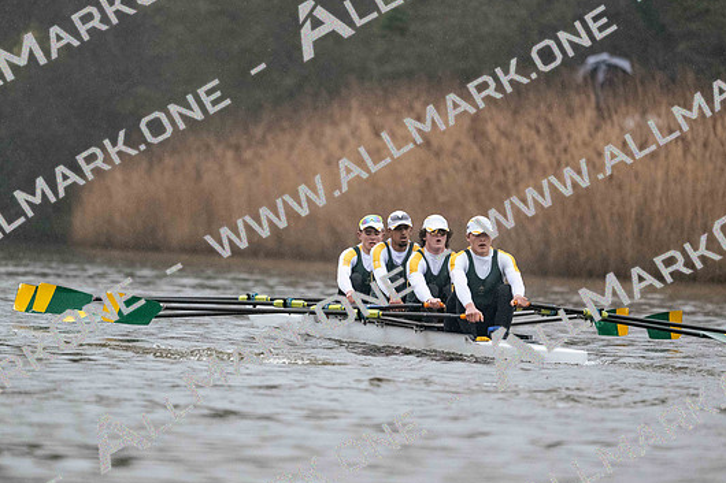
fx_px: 8830
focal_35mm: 438
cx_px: 374
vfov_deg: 3.1
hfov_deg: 4.7
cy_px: 262
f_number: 4.5
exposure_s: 1/1600
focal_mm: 400
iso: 6400
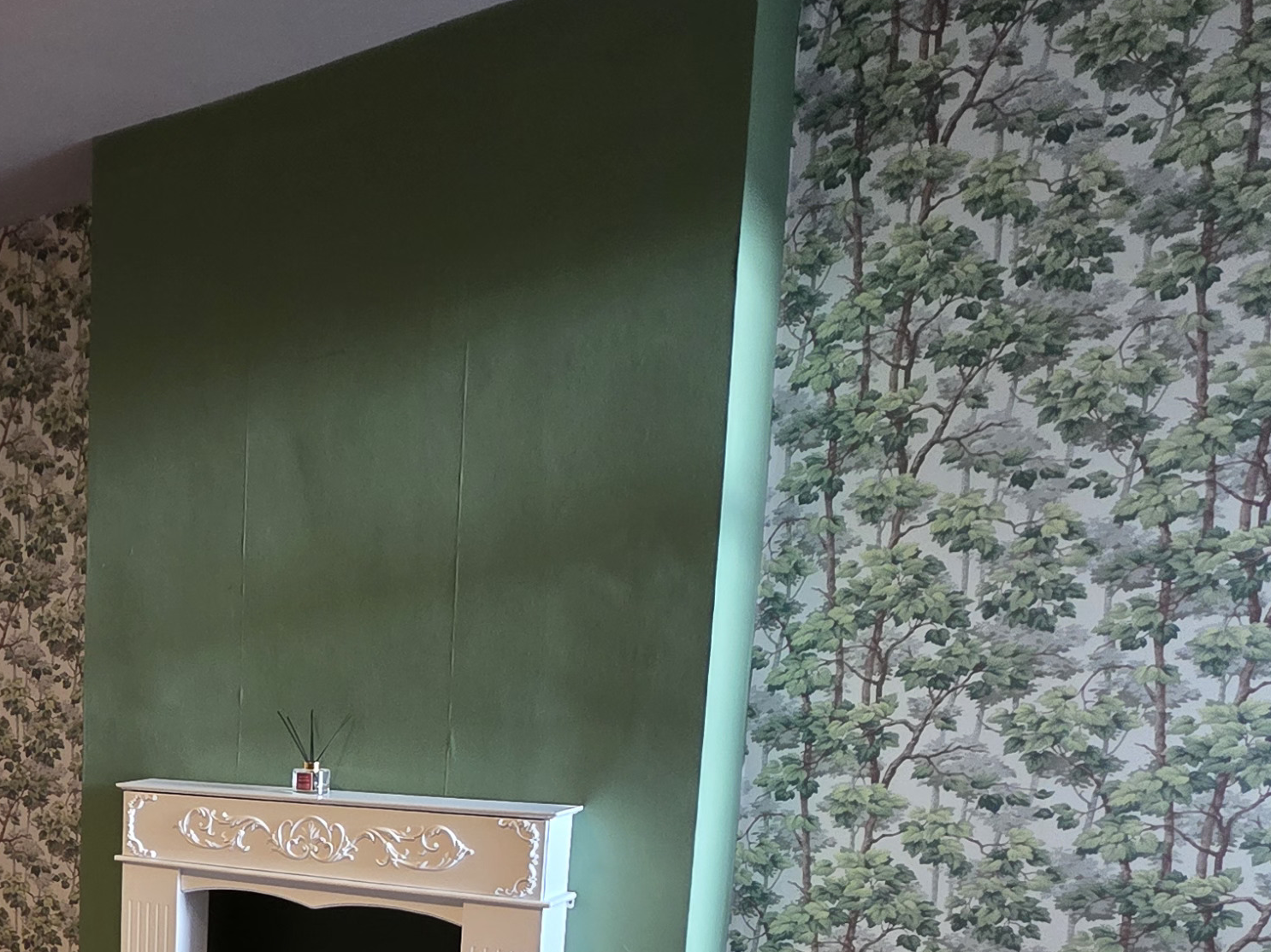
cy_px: 879
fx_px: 1285
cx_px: -147
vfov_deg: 37.6
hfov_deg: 41.3
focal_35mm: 35
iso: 400
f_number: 1.9
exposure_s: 1/50
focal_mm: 2.2
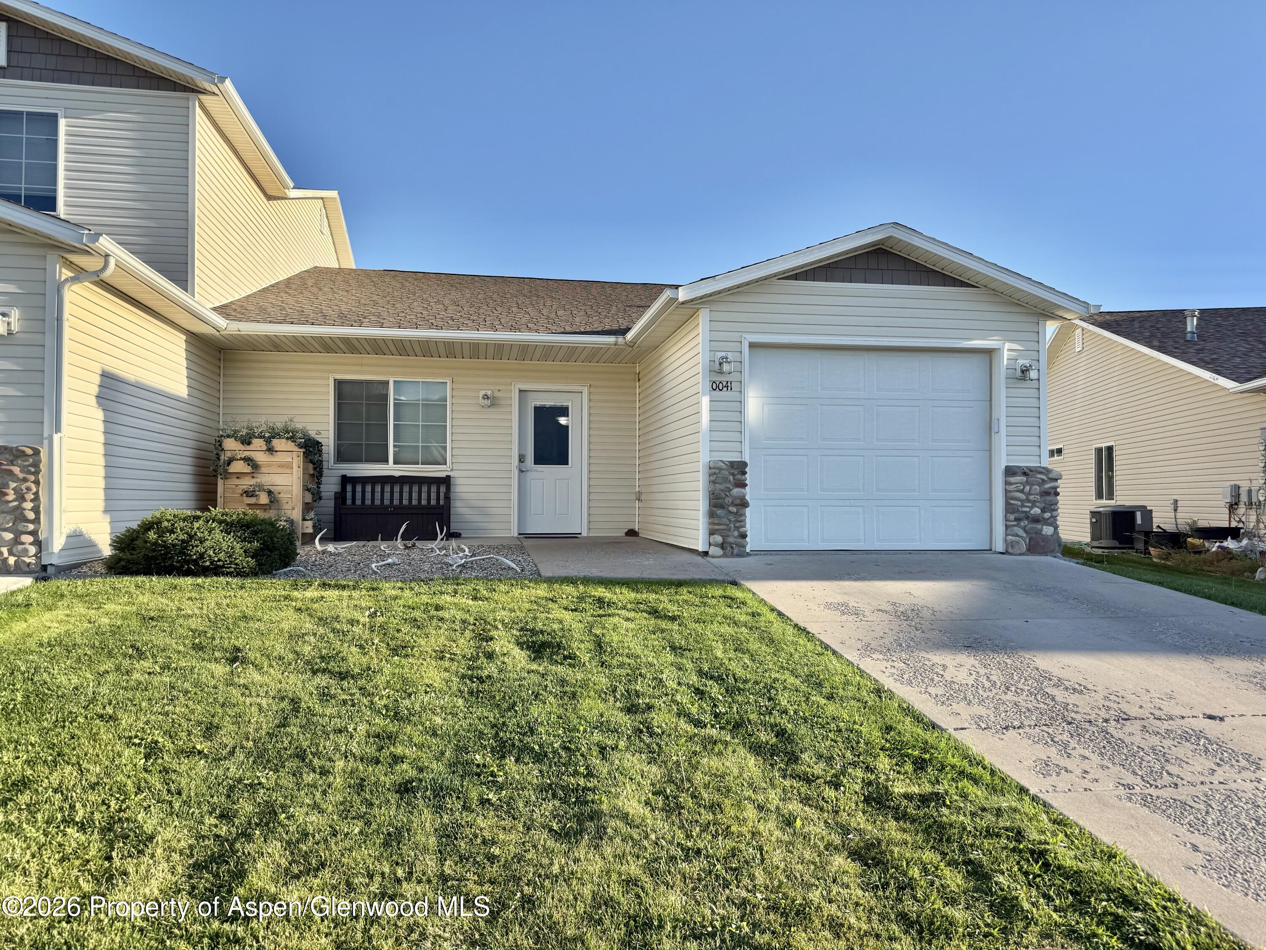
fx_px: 878
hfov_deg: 71.6
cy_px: 475
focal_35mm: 24
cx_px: 633
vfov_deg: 56.8
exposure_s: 1/2525
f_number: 1.78
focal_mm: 6.76
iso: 100
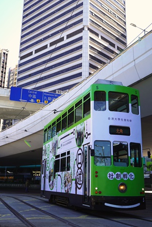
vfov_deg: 53.1
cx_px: 79
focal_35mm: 36
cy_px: 113
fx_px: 227
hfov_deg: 36.9
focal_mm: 33
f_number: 5
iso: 100
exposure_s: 1/320
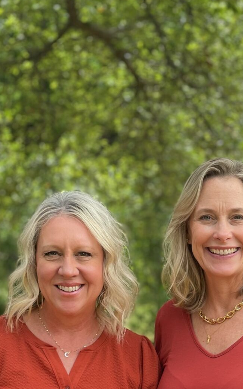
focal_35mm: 130
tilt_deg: -4.1
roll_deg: +1.1
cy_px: 332
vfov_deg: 15.9
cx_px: 170
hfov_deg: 10.1
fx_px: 1378
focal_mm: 7.5
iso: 25
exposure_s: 1/311
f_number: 2.2
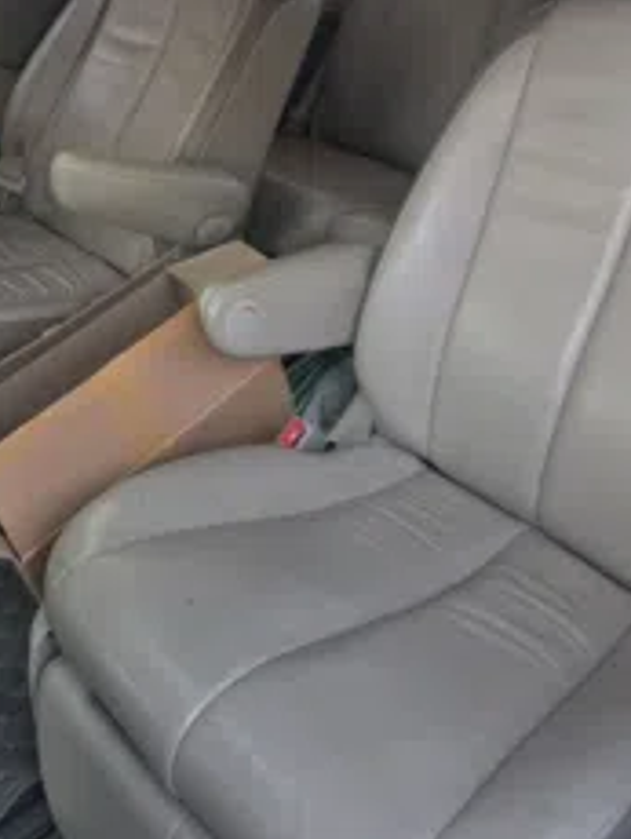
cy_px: 142
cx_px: 288
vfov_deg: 44.0
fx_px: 970
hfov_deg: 36.0
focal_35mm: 40
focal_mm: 6.3
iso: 1000
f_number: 1.7
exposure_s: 1/120
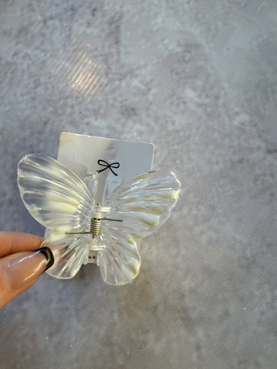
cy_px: 187
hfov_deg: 54.9
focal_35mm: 25
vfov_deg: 69.4
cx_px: 134
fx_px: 267
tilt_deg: -77.1
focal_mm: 2.22
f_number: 2.2
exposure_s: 1/100
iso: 320
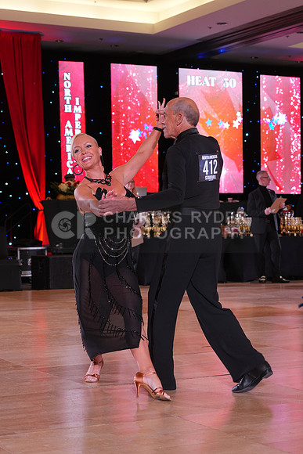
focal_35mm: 74
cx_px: 152
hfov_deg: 18.4
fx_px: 934
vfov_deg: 27.3
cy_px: 227
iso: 1250
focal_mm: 74
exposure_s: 1/100
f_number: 5.6
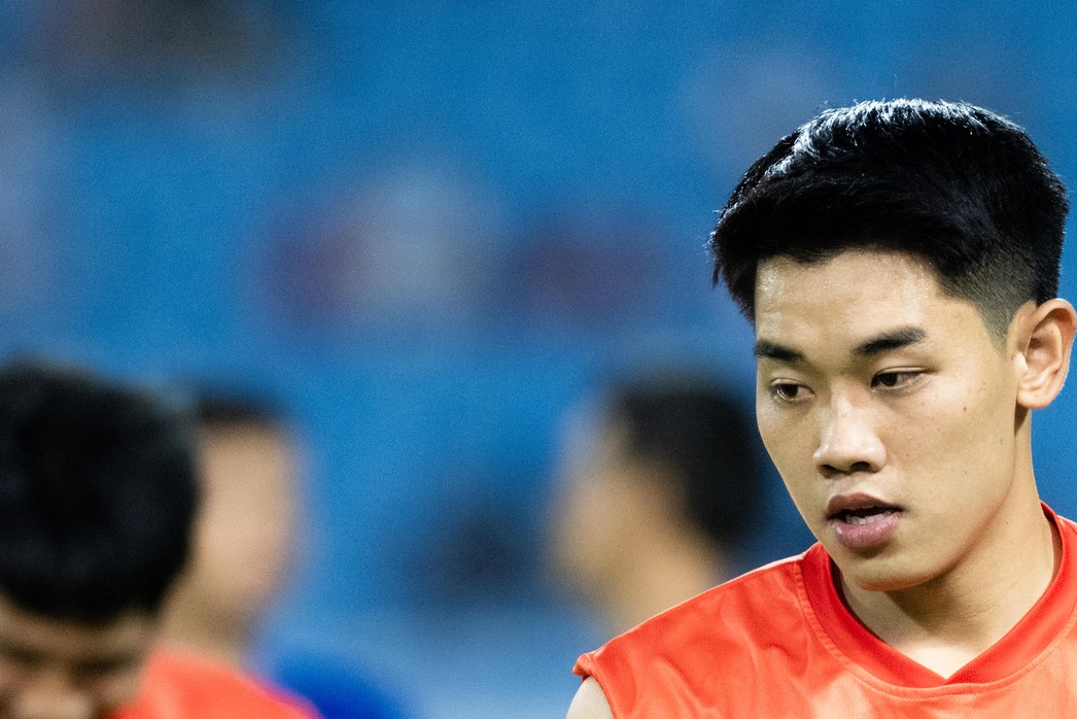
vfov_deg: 1.9
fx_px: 21964
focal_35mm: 734
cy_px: 749
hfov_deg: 2.8
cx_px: 755
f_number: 2.8
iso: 5000
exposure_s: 1/1250
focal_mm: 300
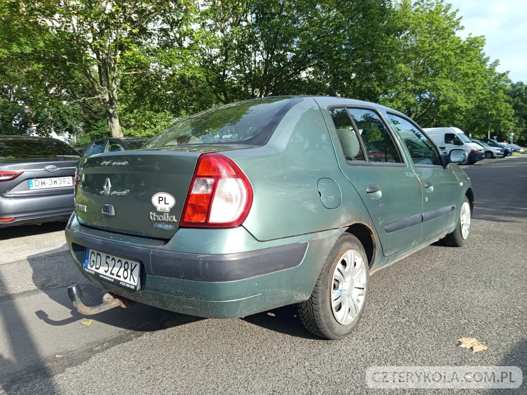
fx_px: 365
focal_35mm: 24
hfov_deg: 71.6
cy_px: 198
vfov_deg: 56.8
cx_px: 264
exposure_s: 1/344
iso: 50
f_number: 1.7
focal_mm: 5.24
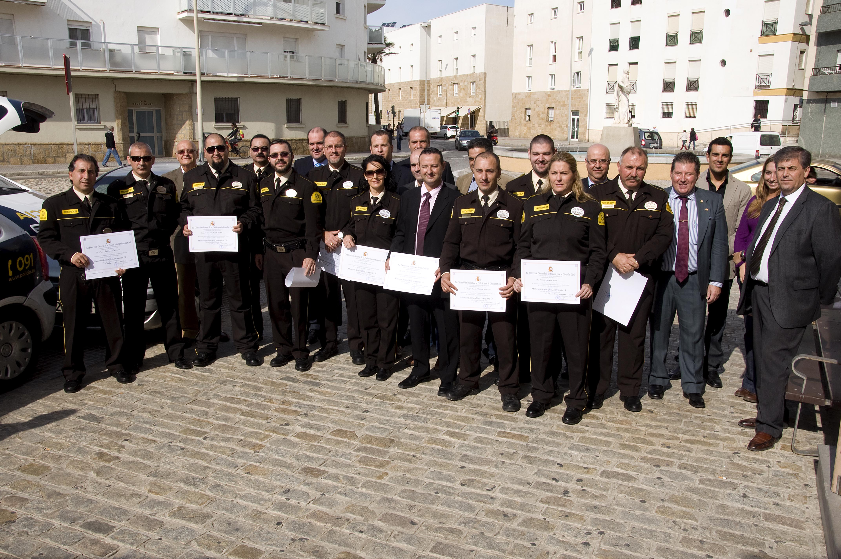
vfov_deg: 41.6
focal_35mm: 32
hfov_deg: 59.6
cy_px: 280
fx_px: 735
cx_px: 420
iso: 200
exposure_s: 1/200
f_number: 16
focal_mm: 21
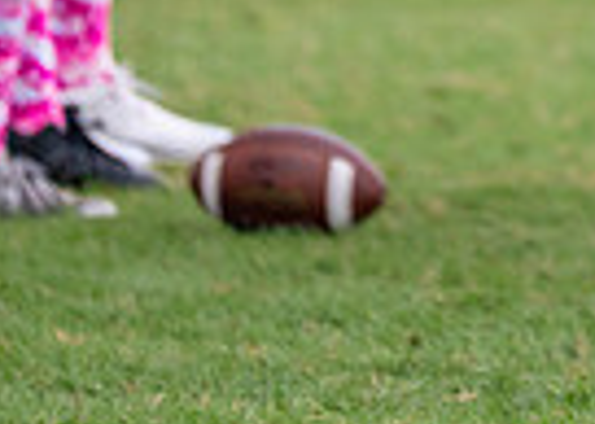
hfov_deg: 1.9
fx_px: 17566
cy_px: -425
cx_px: 864
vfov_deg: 1.4
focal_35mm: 1040
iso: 400
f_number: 2.8
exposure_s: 1/3200
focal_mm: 200
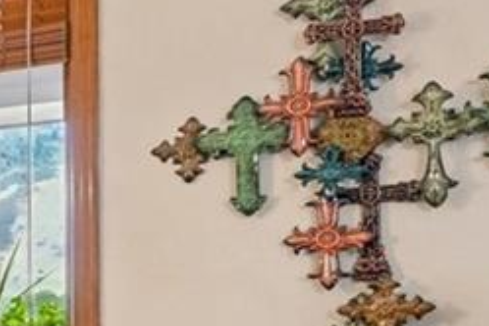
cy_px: 304
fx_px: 1222
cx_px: -774
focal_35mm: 90
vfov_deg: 15.0
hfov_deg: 13.6
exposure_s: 1/15
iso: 280
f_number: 10
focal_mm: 14
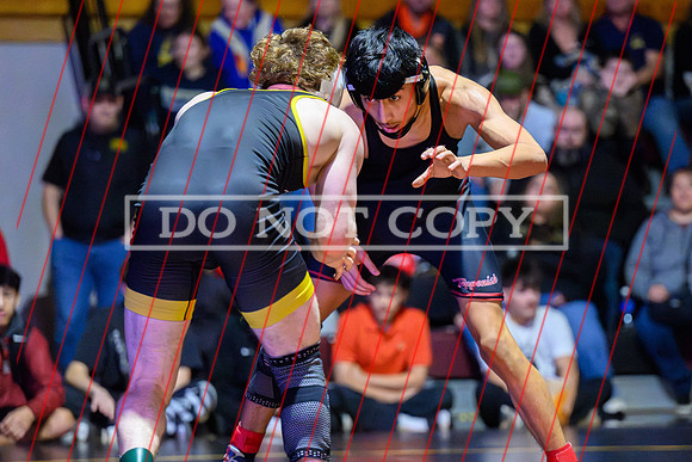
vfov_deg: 8.1
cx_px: 413
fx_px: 3262
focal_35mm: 170
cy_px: 266
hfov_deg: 12.1
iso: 20000
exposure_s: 1/640
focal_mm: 130
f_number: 2.8
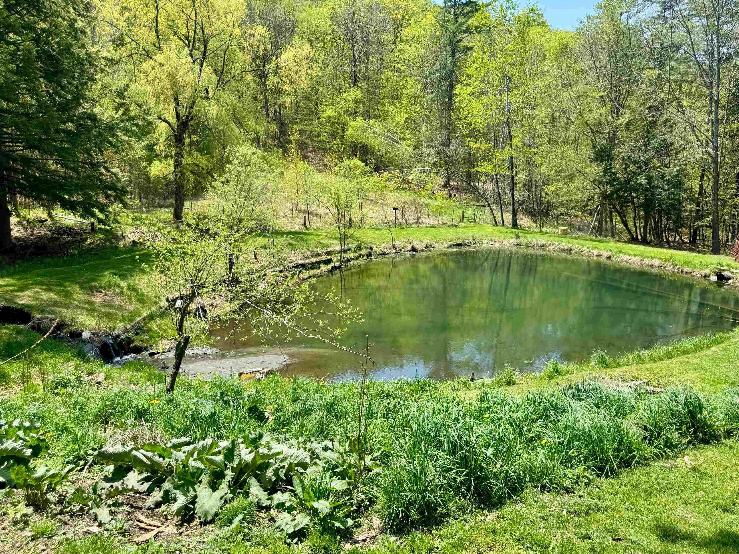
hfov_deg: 69.4
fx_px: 534
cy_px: 271
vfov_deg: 54.9
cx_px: 368
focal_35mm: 25
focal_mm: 6.76
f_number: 1.78
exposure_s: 1/1767
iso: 80
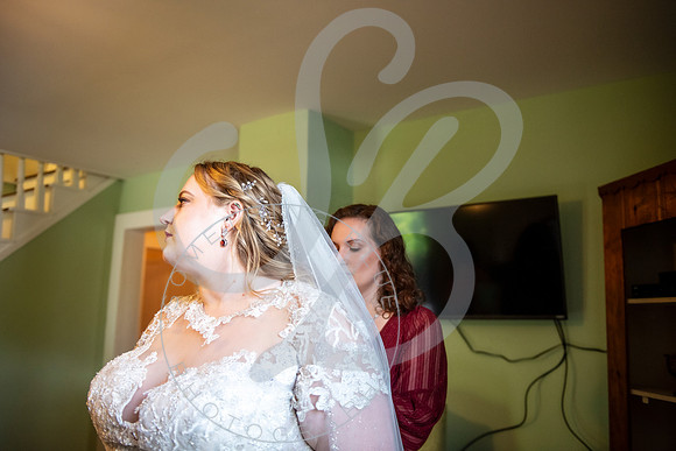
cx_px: 338
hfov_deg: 60.3
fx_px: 582
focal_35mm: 31
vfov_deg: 42.3
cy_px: 226
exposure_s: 1/200
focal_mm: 31
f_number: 2.8
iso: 1600
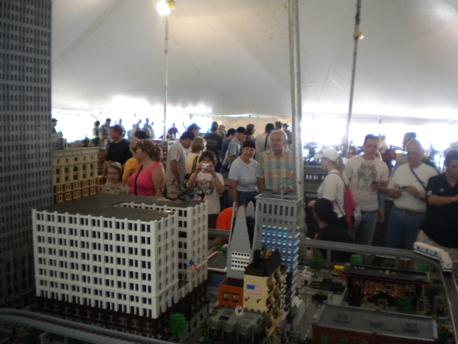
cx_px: 229
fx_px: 463
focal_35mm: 35
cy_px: 172
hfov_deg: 52.6
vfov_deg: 40.7
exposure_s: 1/57.2
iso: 400
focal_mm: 6.3
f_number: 3.1
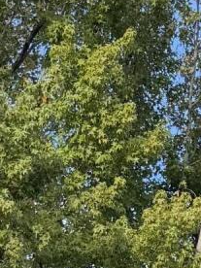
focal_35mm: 174
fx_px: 1347
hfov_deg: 8.4
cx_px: 247
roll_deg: -1.1
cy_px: 881
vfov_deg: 8.7
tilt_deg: -2.7
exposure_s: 1/1211
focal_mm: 6.76
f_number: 1.78
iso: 100
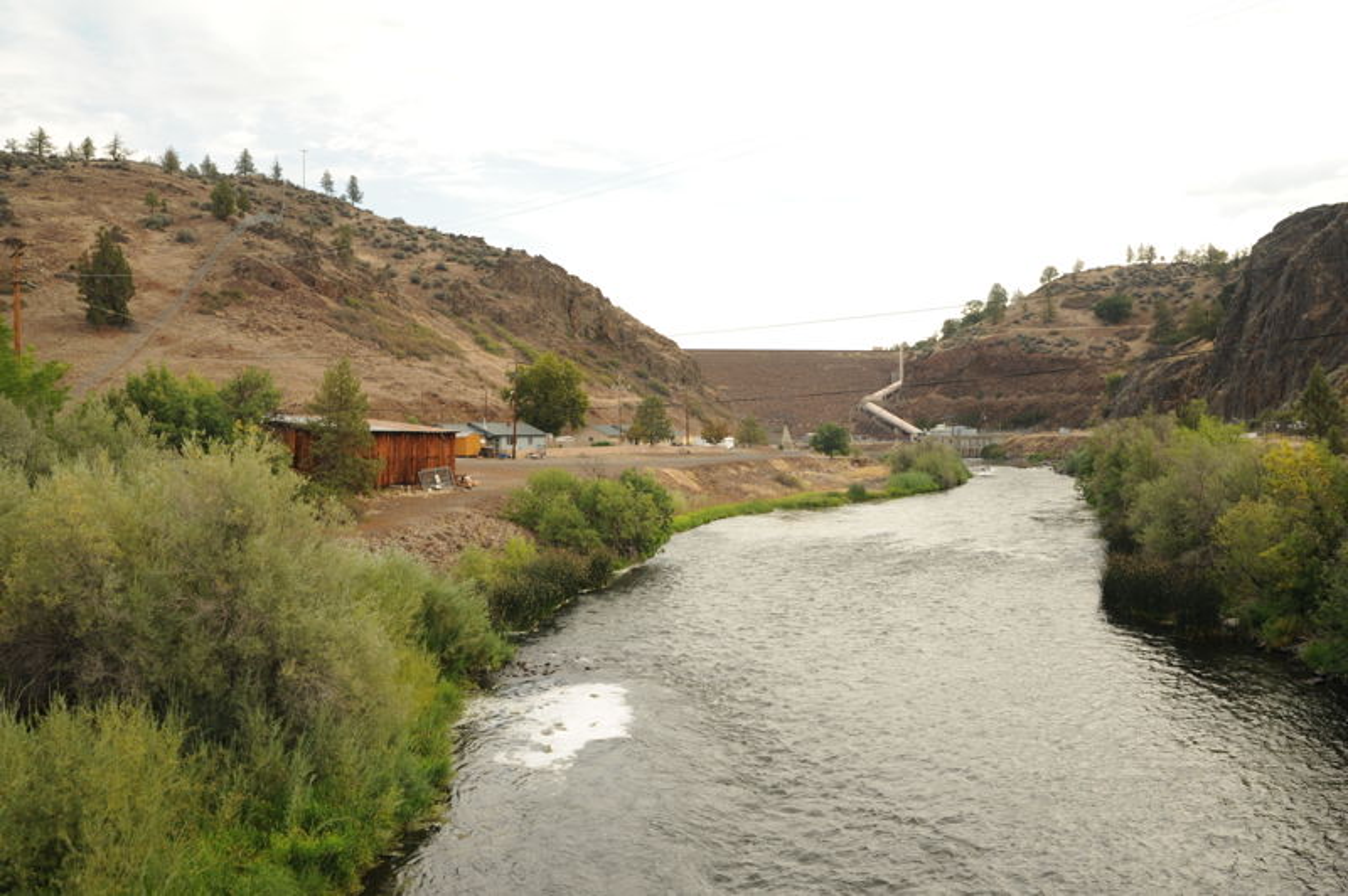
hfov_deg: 60.3
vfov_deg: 42.3
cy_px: 448
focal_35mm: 31
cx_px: 674
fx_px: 1160
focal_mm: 31
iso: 200
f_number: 9
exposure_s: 1/125
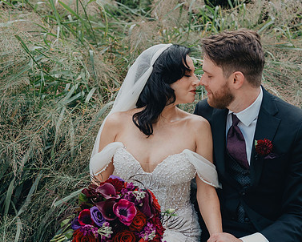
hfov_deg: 35.6
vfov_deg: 29.2
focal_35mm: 52
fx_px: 465
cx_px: 206
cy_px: 123
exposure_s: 1/250
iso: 400
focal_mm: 36
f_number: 4
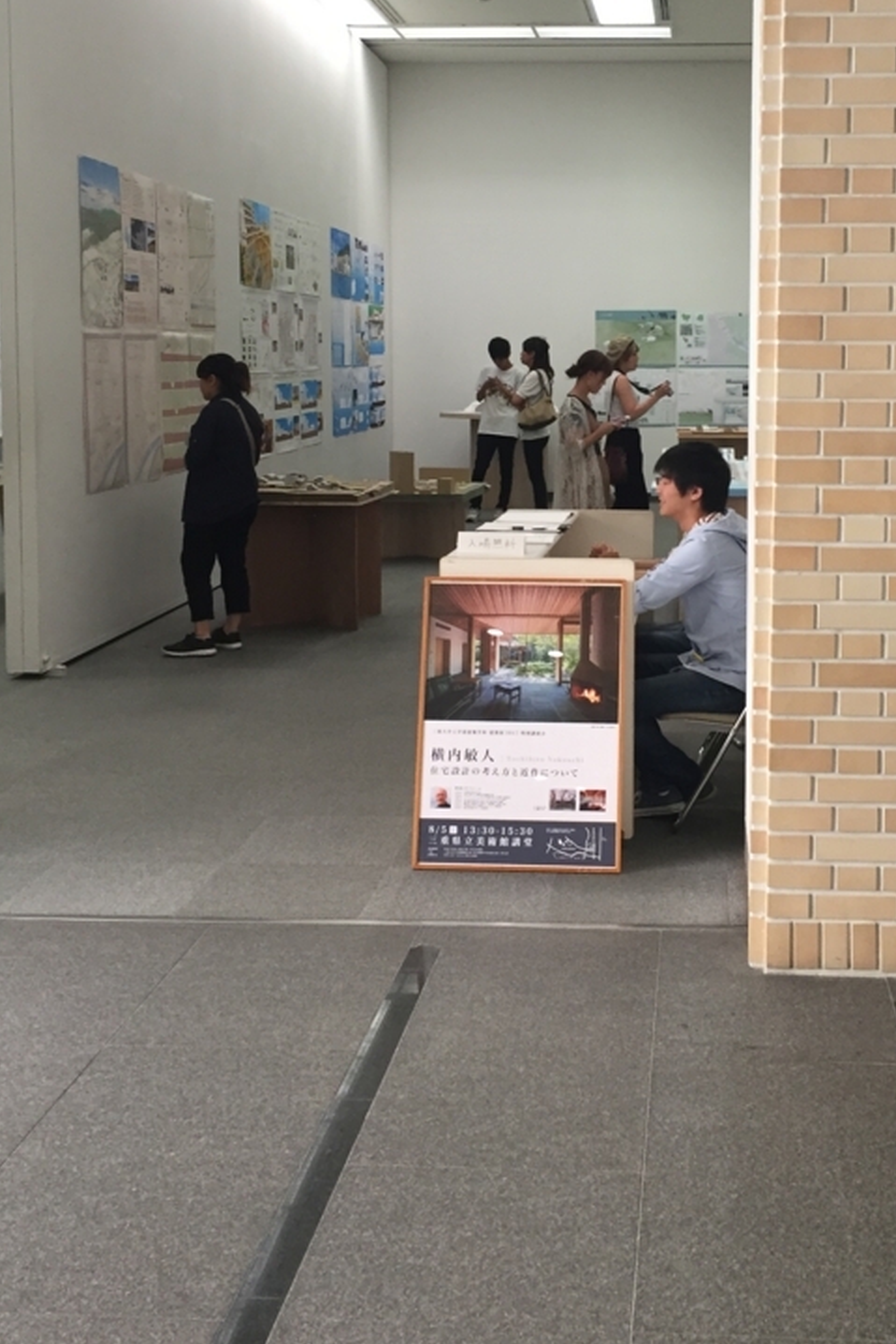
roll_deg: -0.4
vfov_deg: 44.9
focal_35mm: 43
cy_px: 479
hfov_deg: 30.9
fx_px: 1604
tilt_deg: -3.5
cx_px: 629
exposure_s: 1/30
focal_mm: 4.15
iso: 50
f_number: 2.2
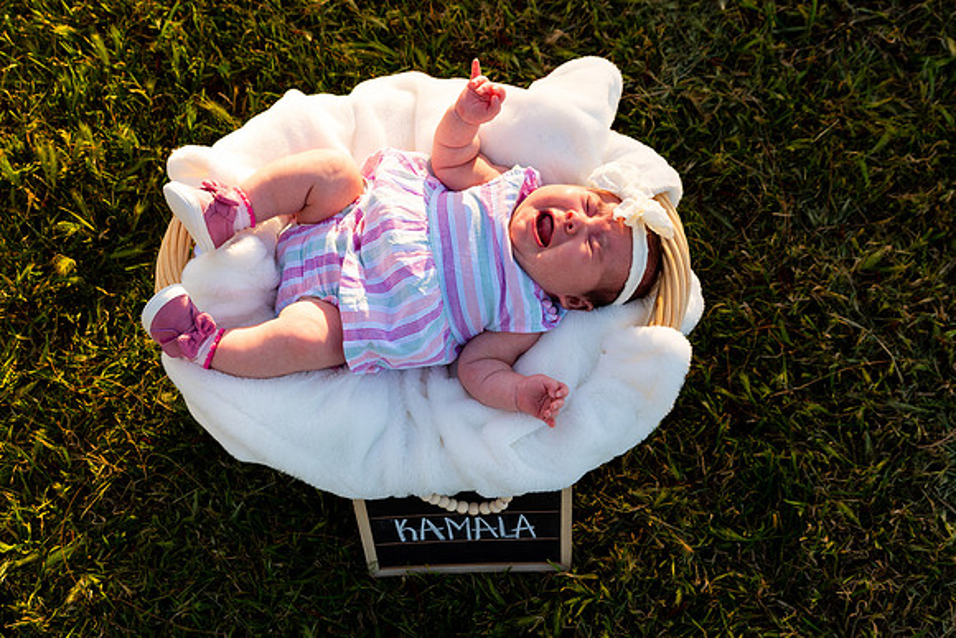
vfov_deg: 35.1
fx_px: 1009
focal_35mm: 38
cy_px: 319
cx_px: 478
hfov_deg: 50.7
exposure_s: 1/320
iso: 200
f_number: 5.6
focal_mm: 38
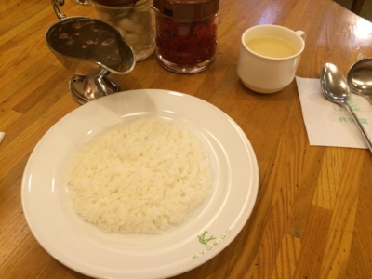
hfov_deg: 60.0
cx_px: 186
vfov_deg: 46.8
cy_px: 140
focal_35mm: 30
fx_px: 322
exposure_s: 1/33
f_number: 2.2
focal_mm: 4.12
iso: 200
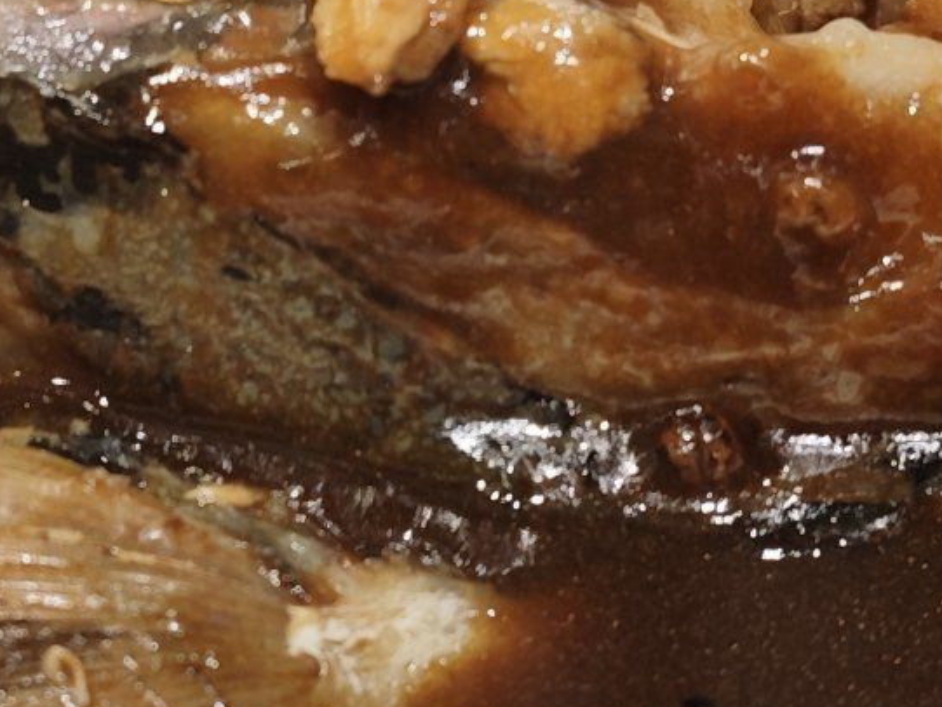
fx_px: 3157
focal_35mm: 116
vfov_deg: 12.7
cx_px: 259
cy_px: 172
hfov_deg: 16.9
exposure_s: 1/50
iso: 250
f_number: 1.6
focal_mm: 6.55
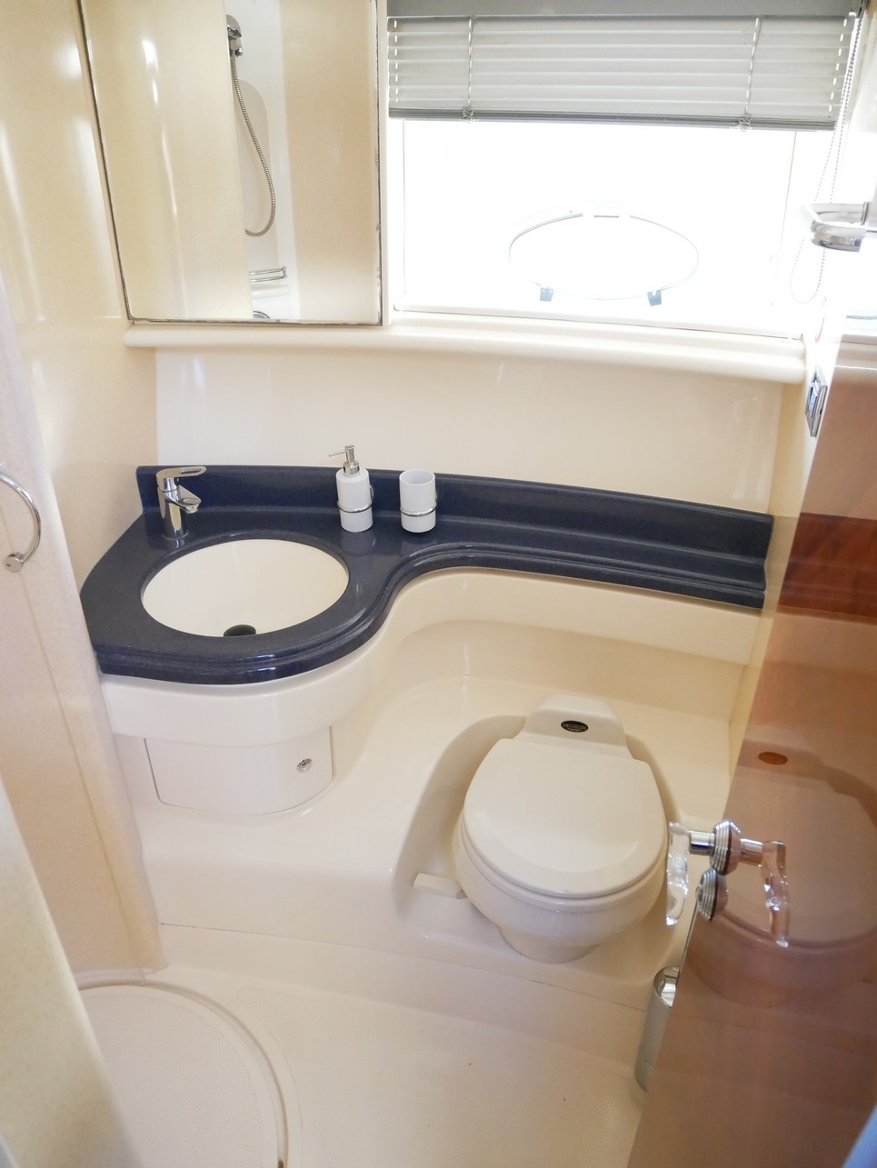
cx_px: 438
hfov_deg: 56.9
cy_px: 584
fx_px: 810
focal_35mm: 24
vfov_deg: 71.6
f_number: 3.5
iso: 3200
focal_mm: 12
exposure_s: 1/40
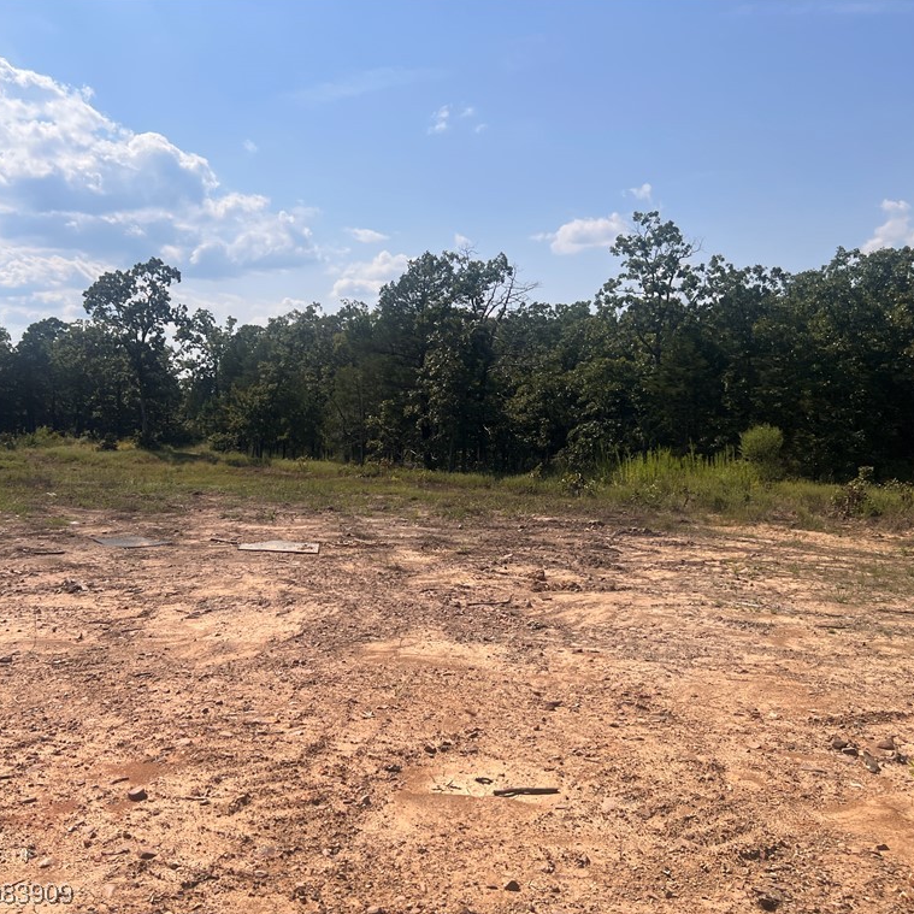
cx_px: 353
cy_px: 458
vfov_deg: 52.5
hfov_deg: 52.1
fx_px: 926
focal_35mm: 31
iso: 50
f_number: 1.5
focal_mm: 5.7
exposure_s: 1/7463
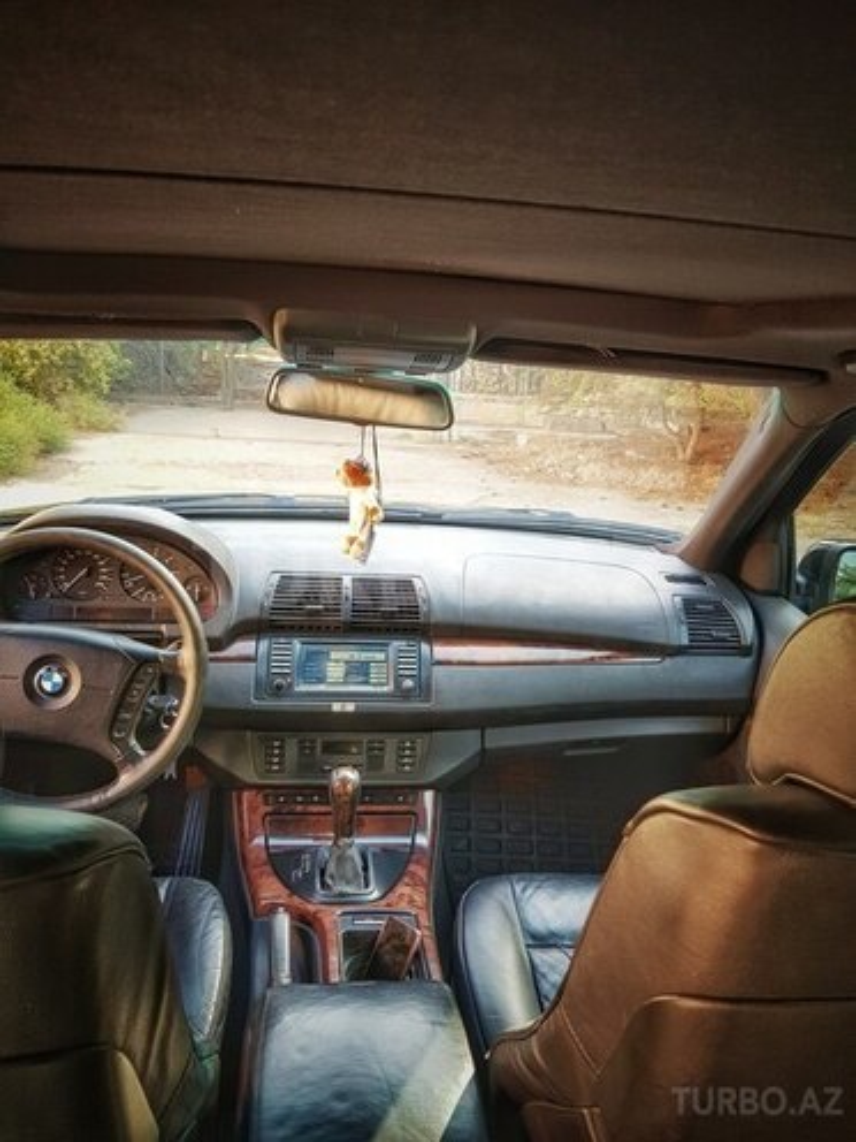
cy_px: 571
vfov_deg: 67.3
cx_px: 428
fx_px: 857
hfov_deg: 53.1
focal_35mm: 26
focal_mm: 4.2
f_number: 1.7
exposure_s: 1/74
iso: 40
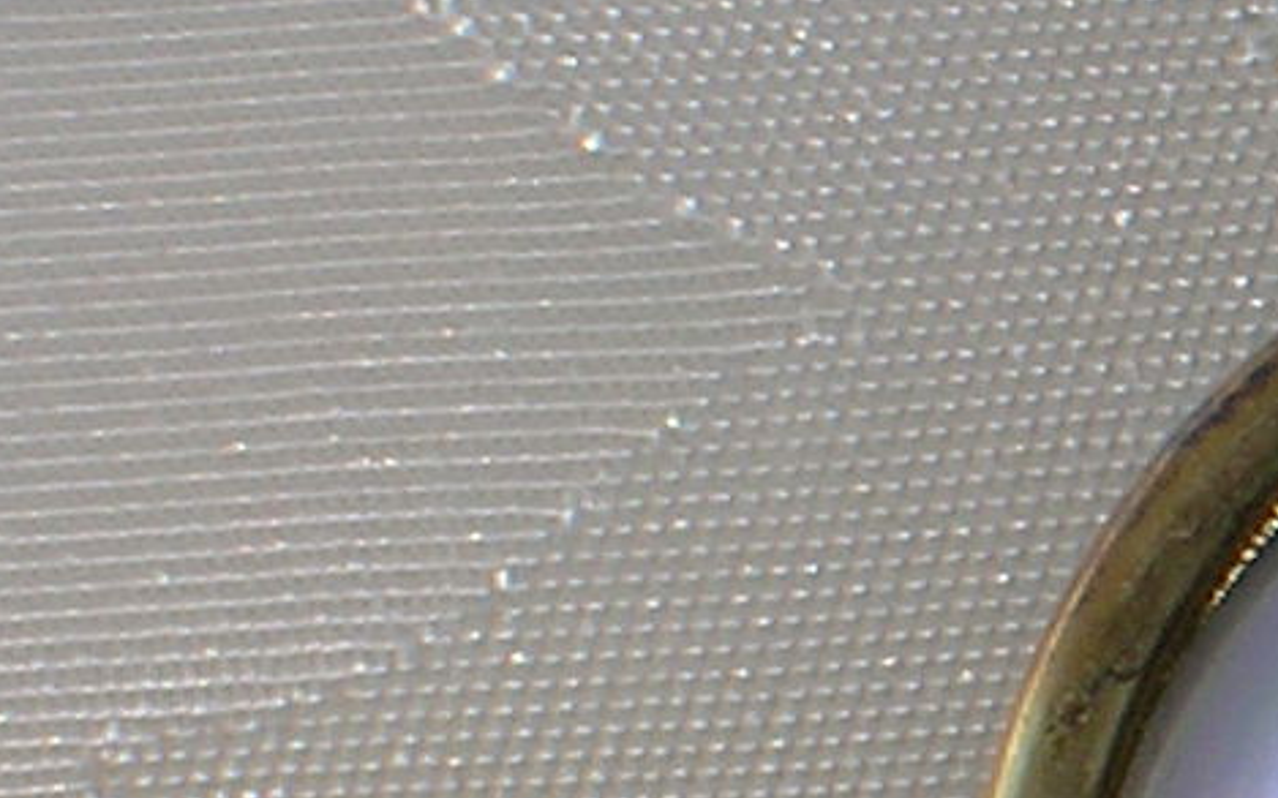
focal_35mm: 511
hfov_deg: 4.1
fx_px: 17796
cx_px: 2801
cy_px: 972
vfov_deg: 2.6
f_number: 8.1
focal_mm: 16.4
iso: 51
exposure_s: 1/60.1
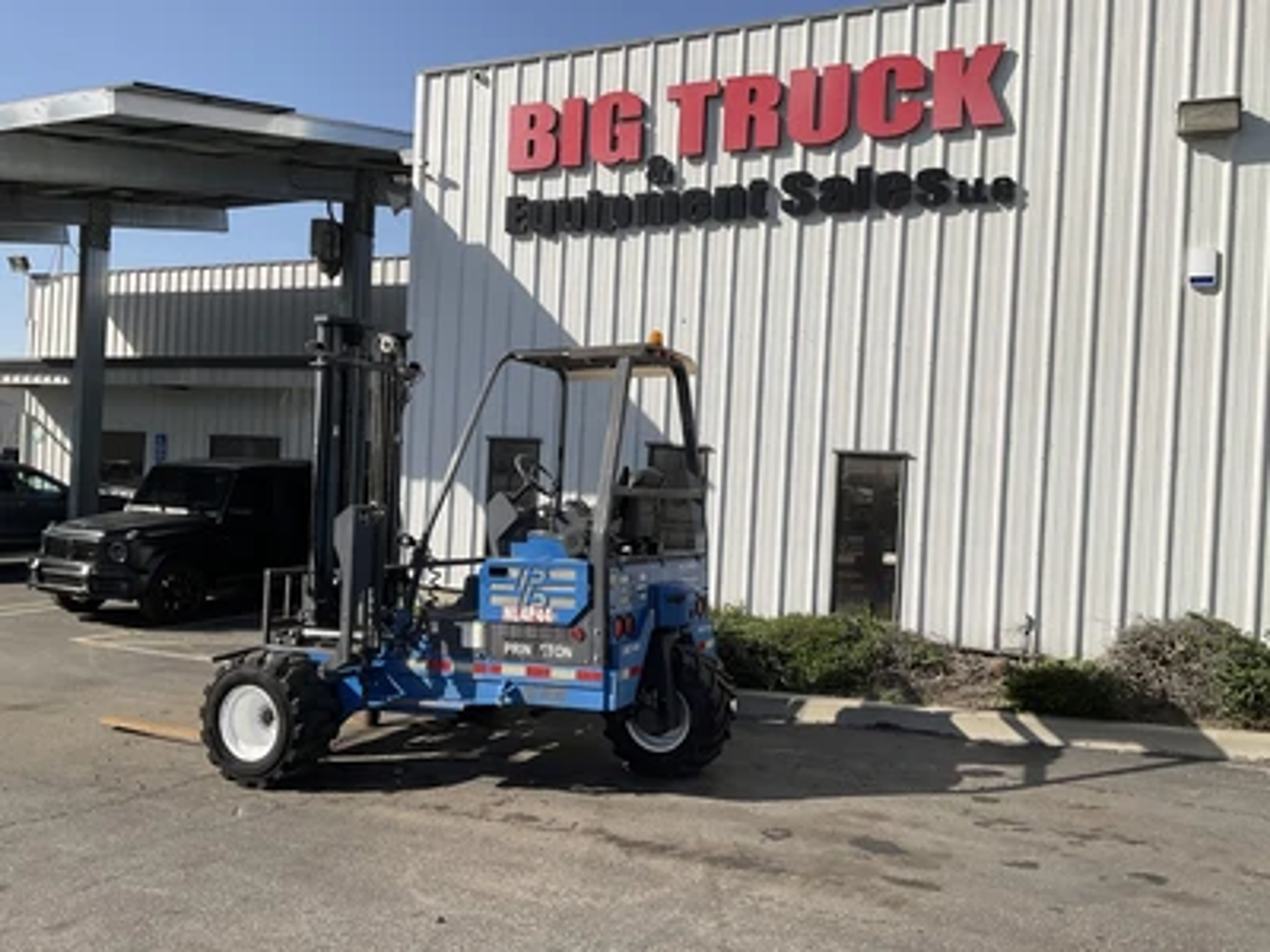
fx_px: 1064
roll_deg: -5.0
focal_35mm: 29
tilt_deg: +0.0
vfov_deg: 48.2
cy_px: 476
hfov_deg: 61.7
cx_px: 635
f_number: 1.8
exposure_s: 1/2801
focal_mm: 3
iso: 16
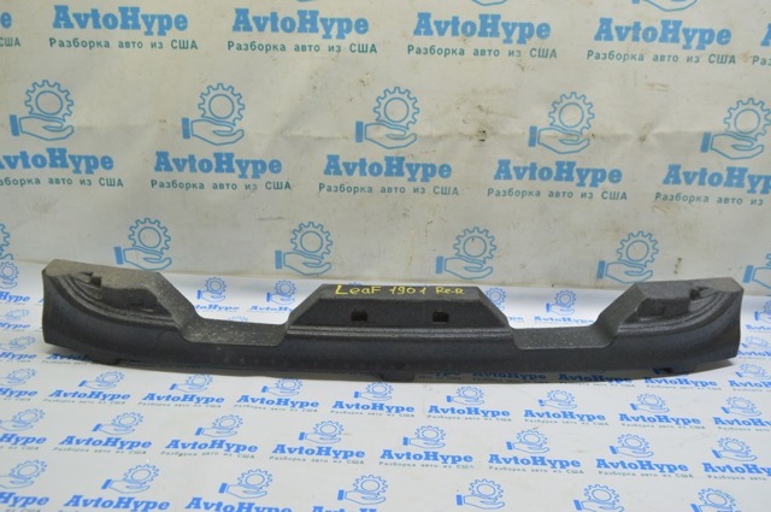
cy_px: 256
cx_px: 386
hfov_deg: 62.0
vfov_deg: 43.5
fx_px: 642
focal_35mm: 30
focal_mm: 20
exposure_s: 1/20
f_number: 5.6
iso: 400
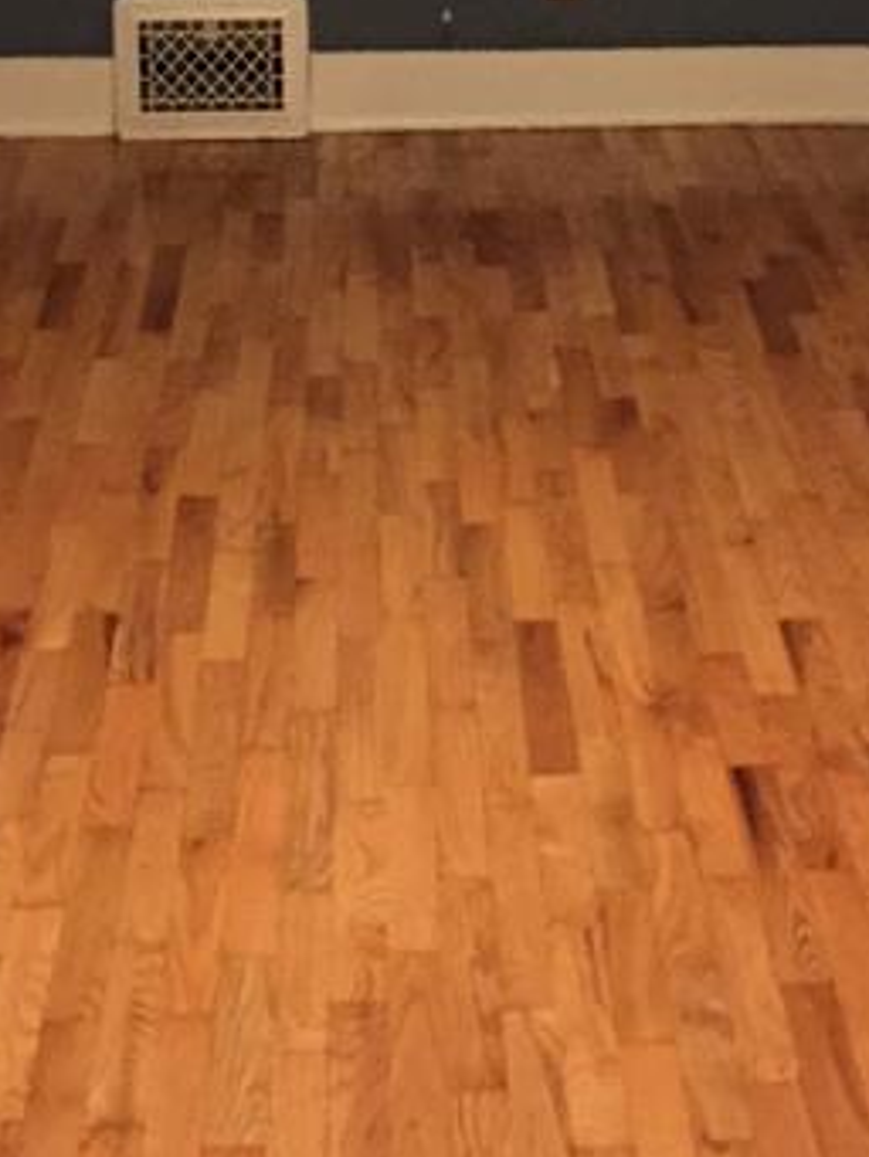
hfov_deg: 17.0
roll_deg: -0.9
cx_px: 513
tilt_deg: -13.8
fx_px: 2910
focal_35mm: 87
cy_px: -27
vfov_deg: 21.6
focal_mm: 4.15
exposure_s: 1/15
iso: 500
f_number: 2.2
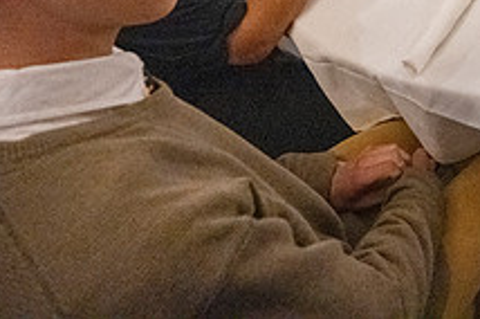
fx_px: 506
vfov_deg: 27.9
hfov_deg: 39.3
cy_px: -113
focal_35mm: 38
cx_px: 554
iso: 40000
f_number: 4
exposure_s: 1/200
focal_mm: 14
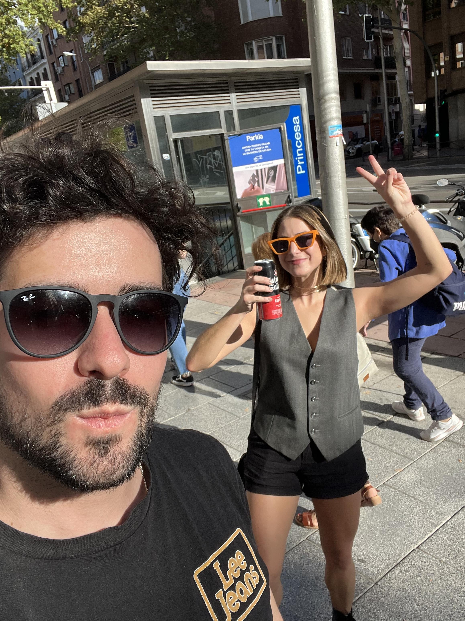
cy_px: 310
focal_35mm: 30
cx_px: 232
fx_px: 537
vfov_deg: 60.0
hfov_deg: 46.8
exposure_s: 1/607
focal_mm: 2.71
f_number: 2.2
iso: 32
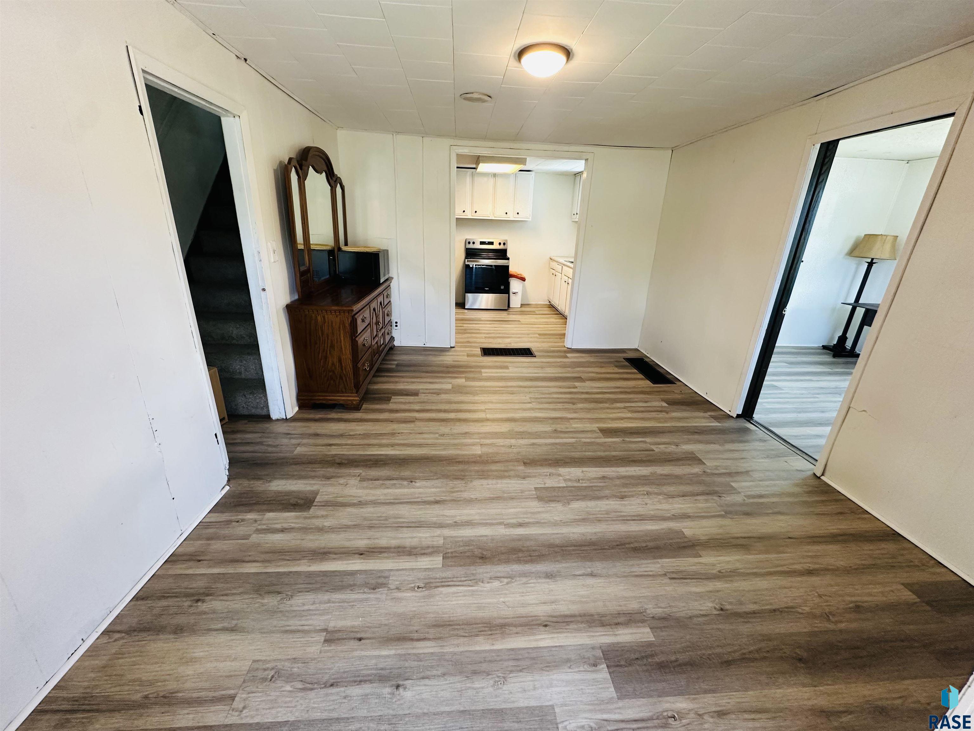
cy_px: 366
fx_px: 394
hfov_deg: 102.1
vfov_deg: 85.7
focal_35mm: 14
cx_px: 487
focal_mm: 2.22
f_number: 2.2
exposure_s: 1/60
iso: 250
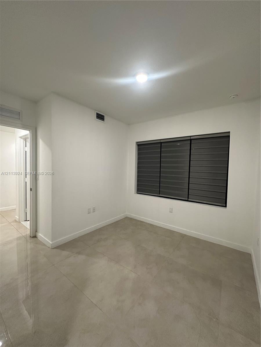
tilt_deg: -1.6
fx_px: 141
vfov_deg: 102.1
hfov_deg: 85.7
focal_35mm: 14
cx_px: 130
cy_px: 174
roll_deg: -1.7
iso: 200
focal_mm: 2.22
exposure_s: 1/60
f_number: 2.2
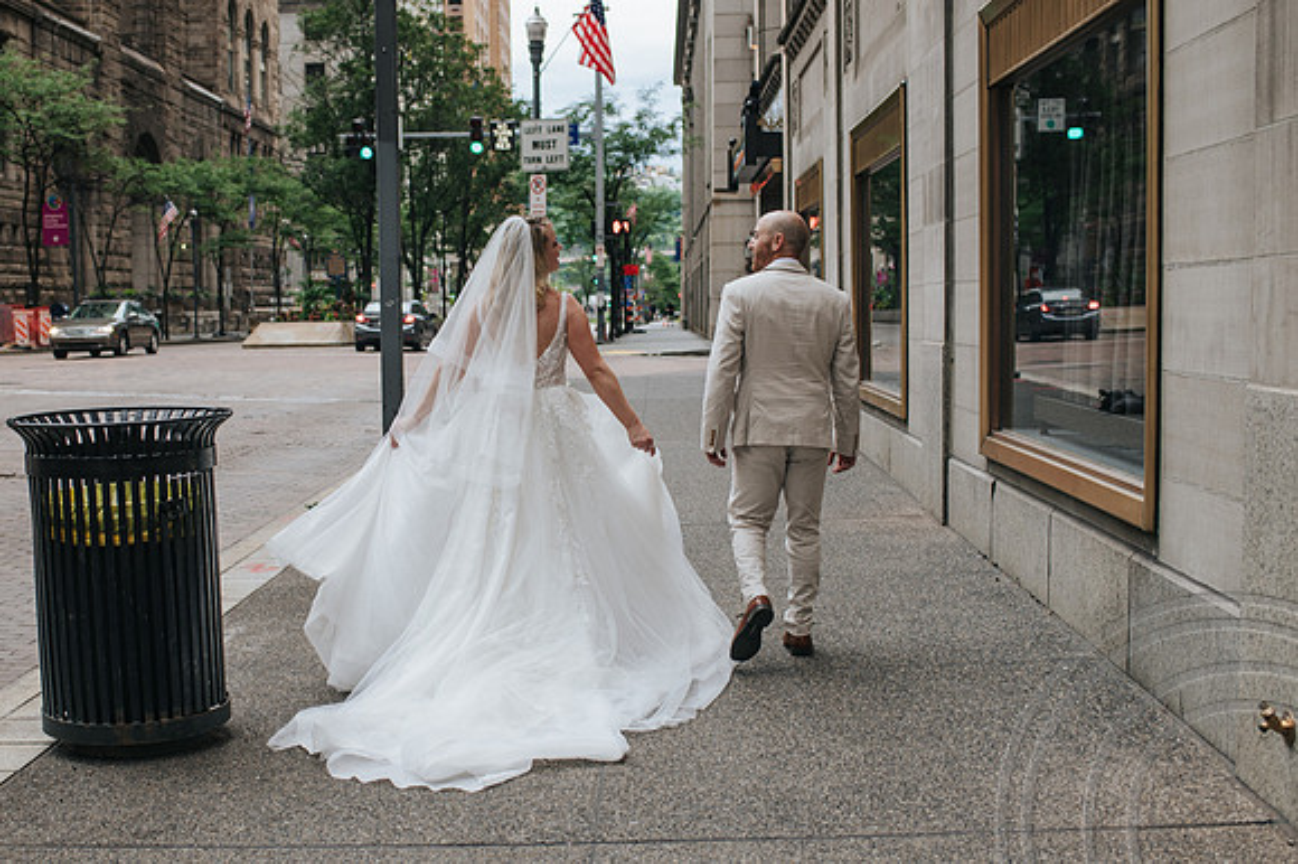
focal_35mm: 46
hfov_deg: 42.3
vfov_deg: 29.1
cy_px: 473
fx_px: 1665
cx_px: 504
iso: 250
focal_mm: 35
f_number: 3.2
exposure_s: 1/320
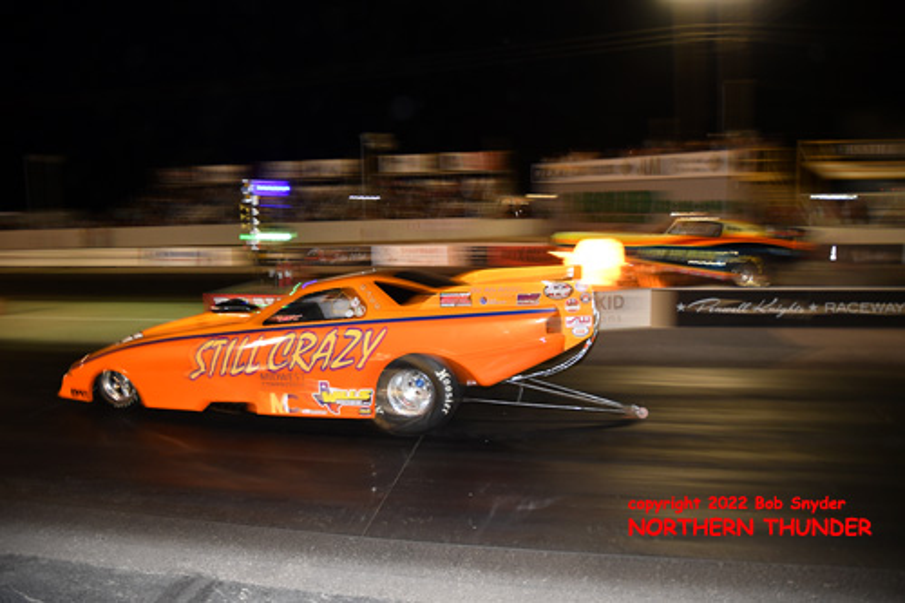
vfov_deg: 53.1
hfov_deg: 73.8
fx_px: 603
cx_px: 452
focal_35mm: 24
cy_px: 302
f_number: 2.8
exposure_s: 1/50
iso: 400
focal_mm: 16
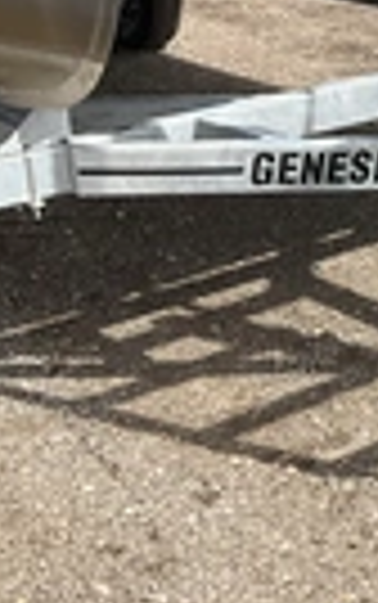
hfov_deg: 12.9
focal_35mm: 92
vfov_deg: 22.5
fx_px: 1513
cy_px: 216
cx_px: 684
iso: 25
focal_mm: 3
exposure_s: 1/1377
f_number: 1.8
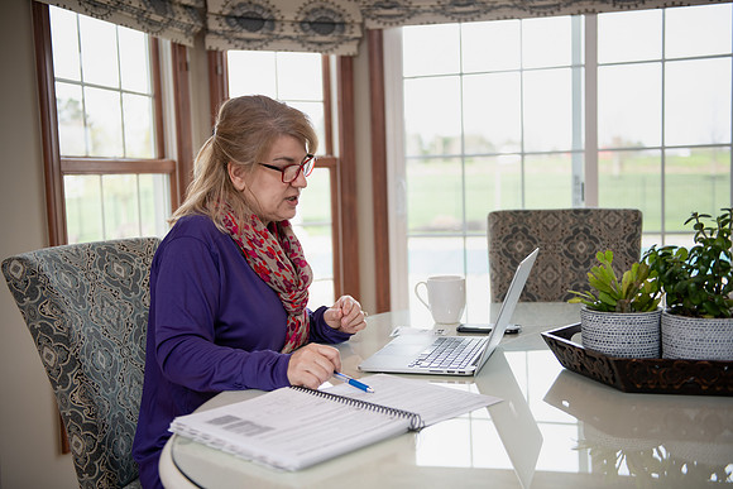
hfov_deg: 46.4
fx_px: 855
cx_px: 366
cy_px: 244
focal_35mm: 42
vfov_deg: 31.9
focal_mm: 42
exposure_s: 1/250
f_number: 2.8
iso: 320
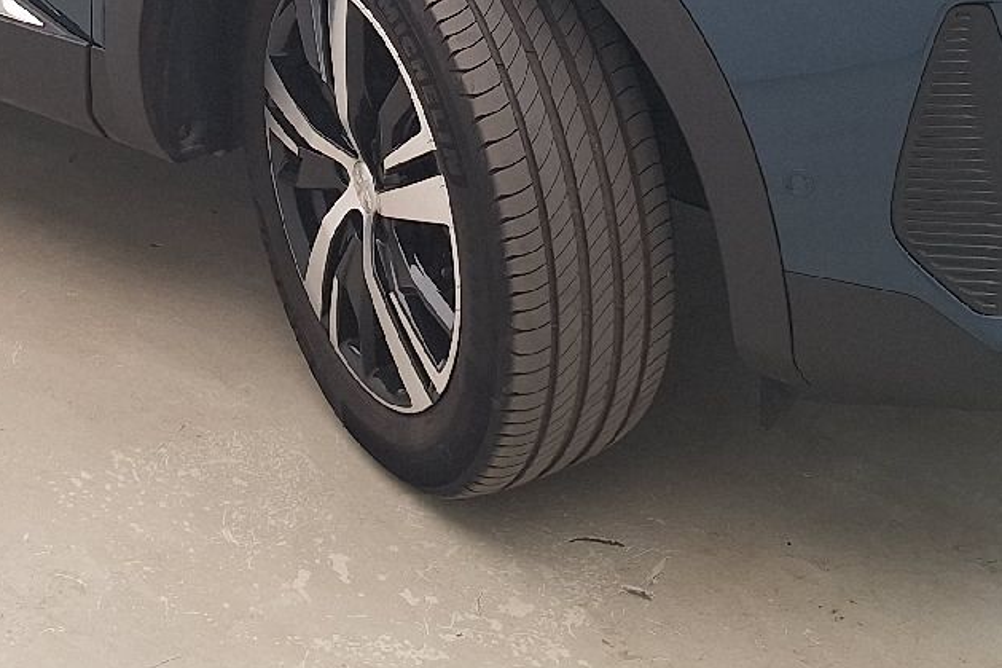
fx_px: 2031
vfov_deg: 17.1
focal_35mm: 73
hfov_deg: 27.6
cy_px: -284
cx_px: 398
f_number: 1.8
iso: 50
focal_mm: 5.54
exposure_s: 1/100
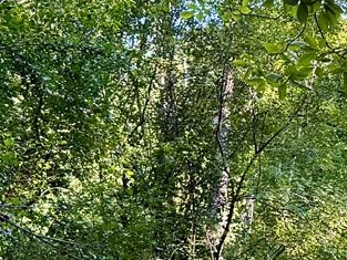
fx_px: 1574
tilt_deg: +7.1
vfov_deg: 9.3
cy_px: 309
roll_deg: +2.4
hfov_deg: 11.9
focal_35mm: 157
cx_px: 557
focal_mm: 6.76
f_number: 1.78
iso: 100
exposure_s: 1/259
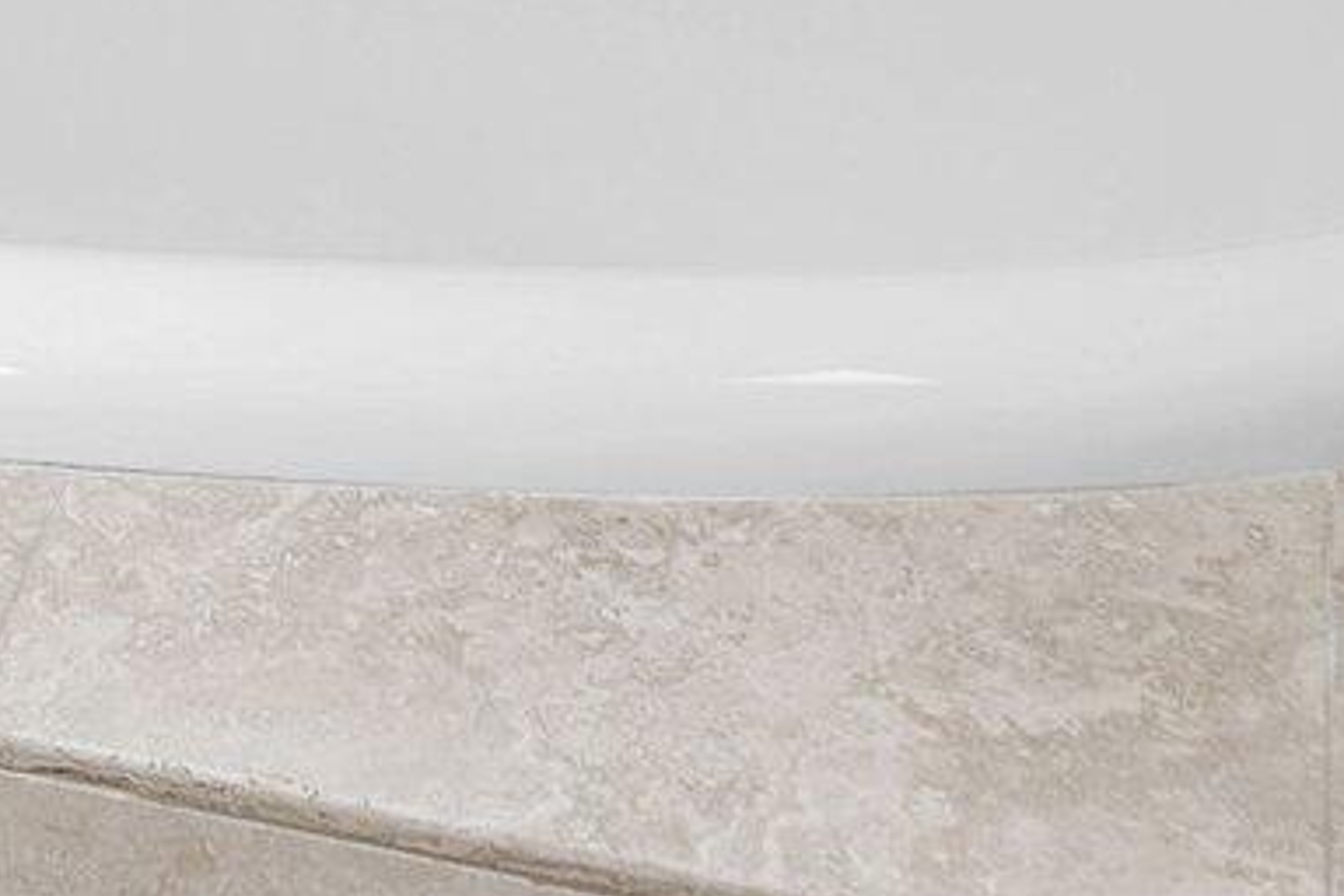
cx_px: -542
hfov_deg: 16.9
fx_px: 4181
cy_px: -231
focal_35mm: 112
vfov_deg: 11.9
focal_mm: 21
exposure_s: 1/20
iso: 100
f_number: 4
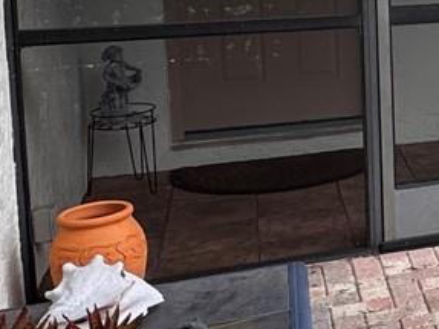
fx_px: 989
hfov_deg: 19.0
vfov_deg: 18.3
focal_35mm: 78
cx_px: 797
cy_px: -15
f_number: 2.2
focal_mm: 2.22
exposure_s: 1/533
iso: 40
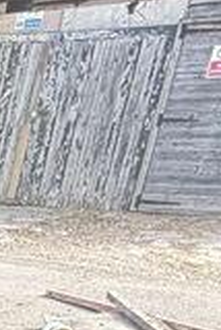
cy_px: 540
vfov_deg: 18.5
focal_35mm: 93
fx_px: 854
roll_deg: +3.1
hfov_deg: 10.5
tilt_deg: -27.2
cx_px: -434
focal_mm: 2.22
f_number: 2.2
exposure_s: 1/99
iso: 80
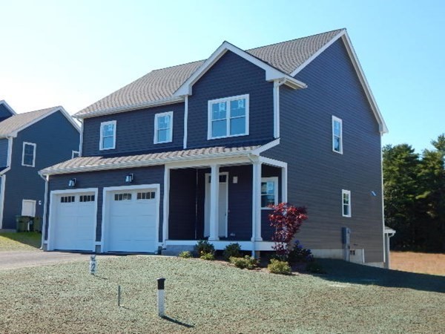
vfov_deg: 33.6
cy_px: 167
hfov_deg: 43.9
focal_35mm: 43
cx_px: 222
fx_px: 553
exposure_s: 1/640
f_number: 3.6
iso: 125
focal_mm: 7.7
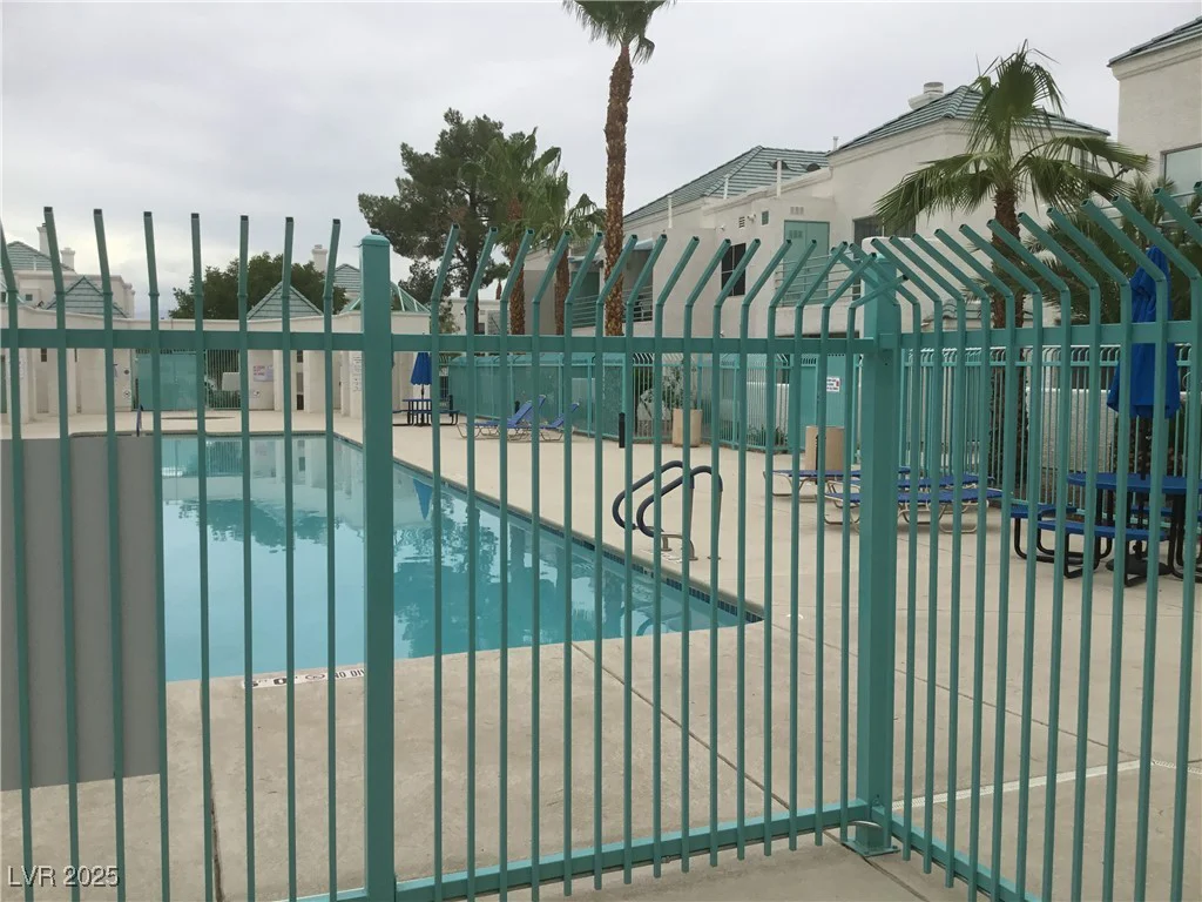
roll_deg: +1.5
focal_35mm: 31
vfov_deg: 45.4
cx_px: 601
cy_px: 451
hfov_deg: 58.4
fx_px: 1076
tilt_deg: -3.4
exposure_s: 1/1773
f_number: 2.4
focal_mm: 3.3
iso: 25
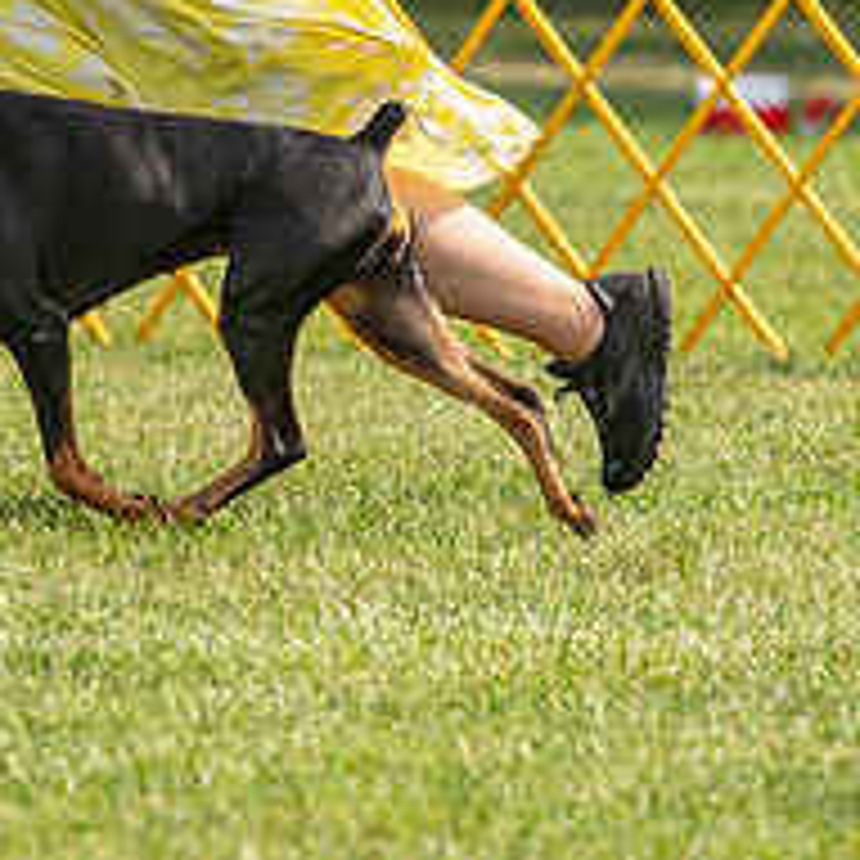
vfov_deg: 3.4
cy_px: -2
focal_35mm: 517
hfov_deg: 3.4
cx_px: -68
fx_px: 14532
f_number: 3.5
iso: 200
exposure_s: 1/1600
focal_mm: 200
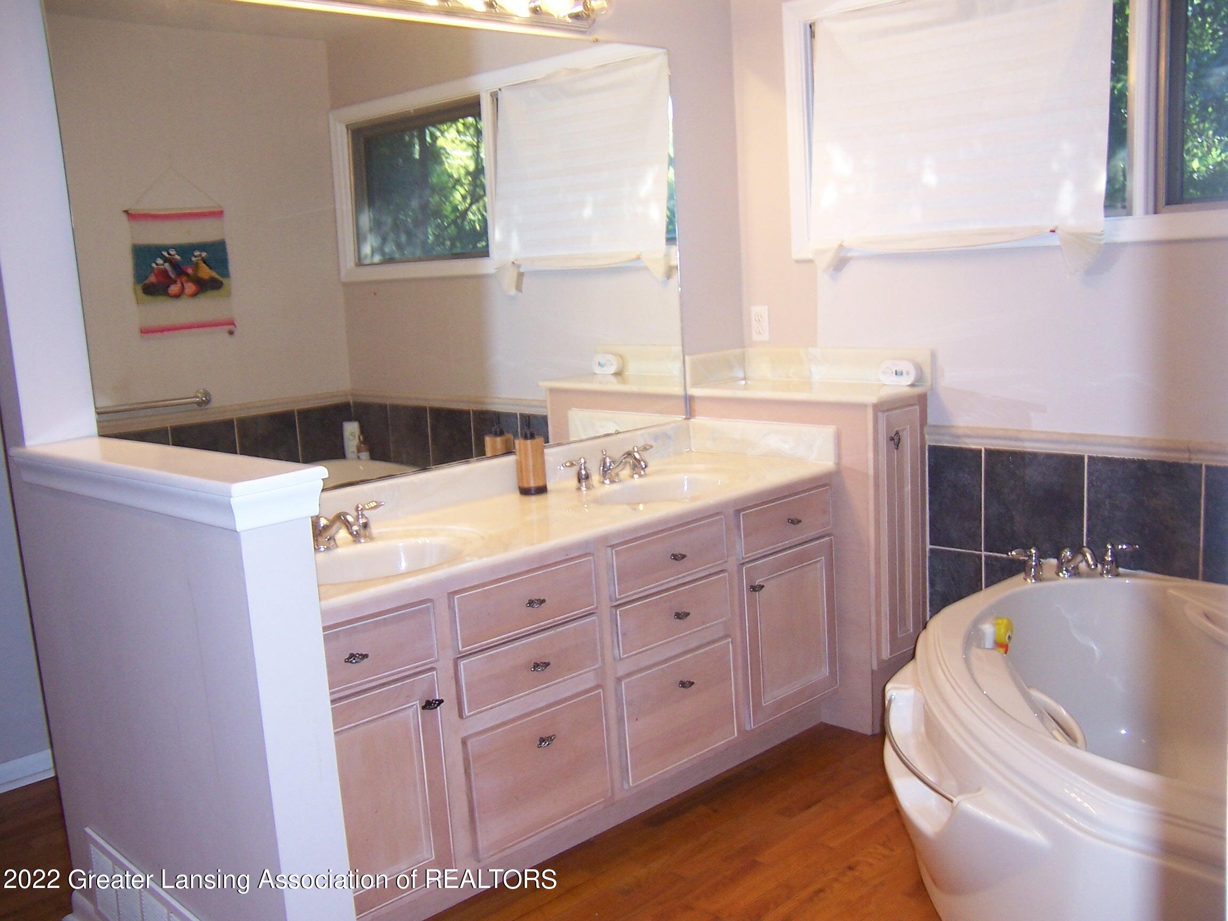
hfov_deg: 55.4
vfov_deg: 42.9
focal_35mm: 33
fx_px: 1171
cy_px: 460
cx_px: 614
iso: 140
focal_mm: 5.5
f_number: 2.8
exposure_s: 1/60
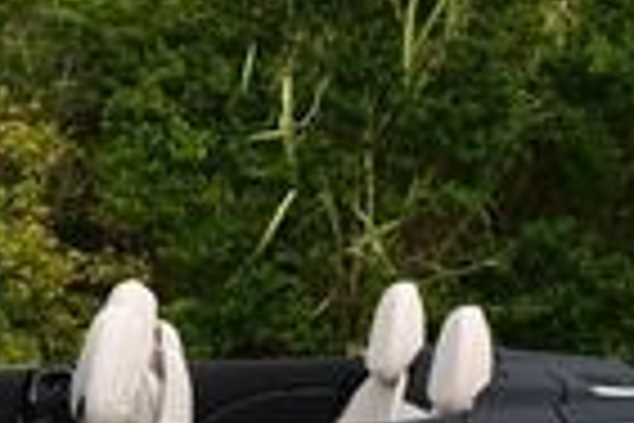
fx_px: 3522
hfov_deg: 10.1
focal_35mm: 200
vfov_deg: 6.9
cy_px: 315
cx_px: -139
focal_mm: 22
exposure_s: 1/250
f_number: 8
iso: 100
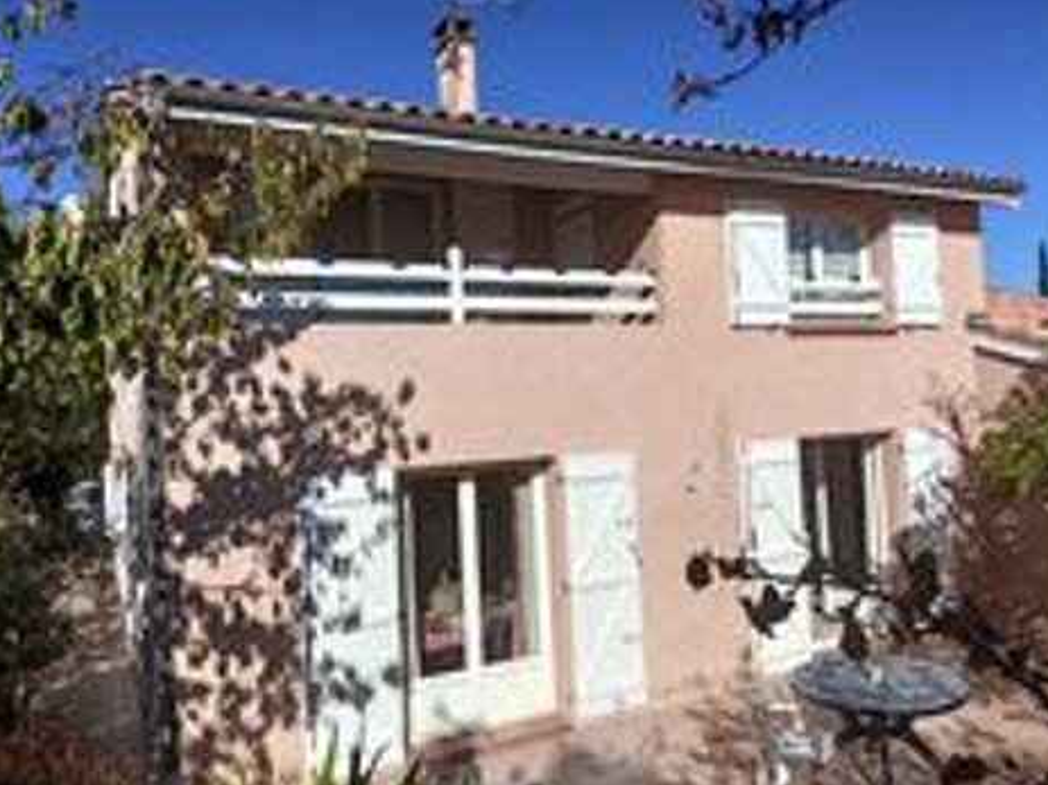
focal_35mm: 28
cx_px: 534
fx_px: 847
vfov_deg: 49.7
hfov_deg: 63.5
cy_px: 400
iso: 50
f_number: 1.8
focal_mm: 3.98
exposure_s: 1/2304
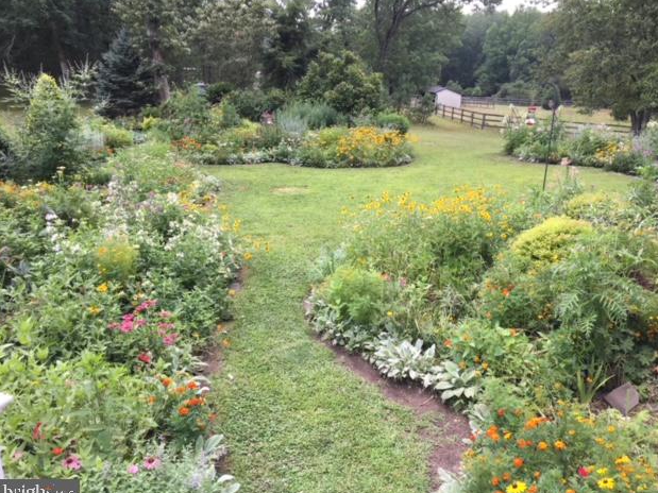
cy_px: 252
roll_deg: -0.5
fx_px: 570
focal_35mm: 30
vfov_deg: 46.8
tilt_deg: -16.5
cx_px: 337
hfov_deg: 60.0
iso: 25
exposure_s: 1/284
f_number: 2.2
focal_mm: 4.15
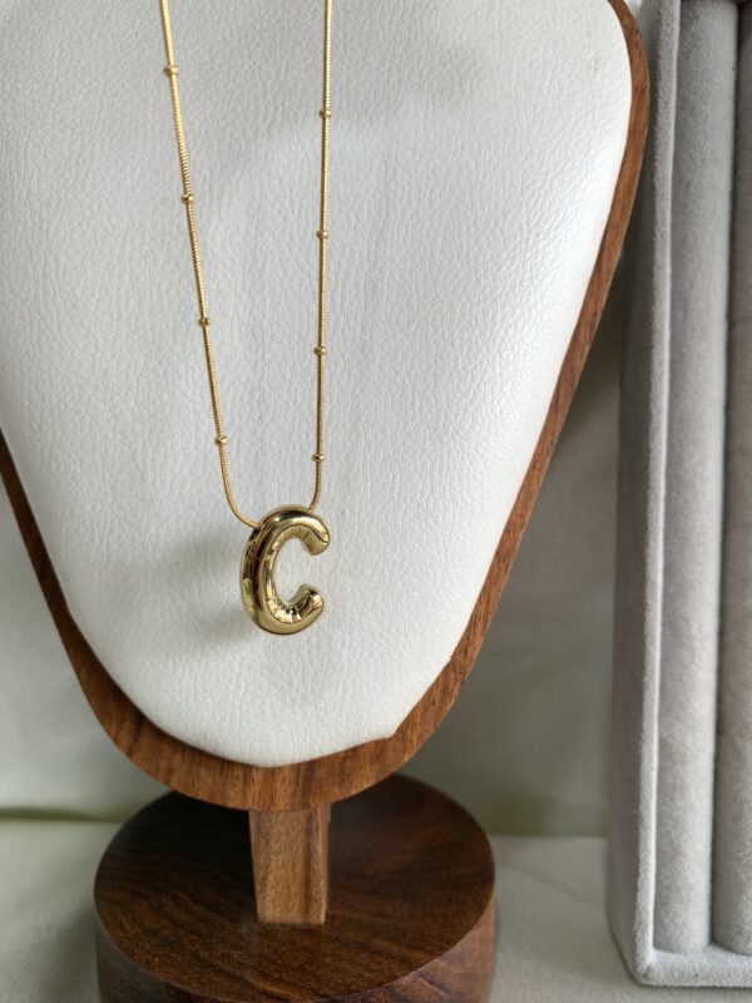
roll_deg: +0.1
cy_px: 502
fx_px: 753
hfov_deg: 53.1
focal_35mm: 26
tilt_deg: -12.8
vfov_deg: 67.3
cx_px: 376
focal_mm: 4.25
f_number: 1.8
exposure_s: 1/100
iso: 50
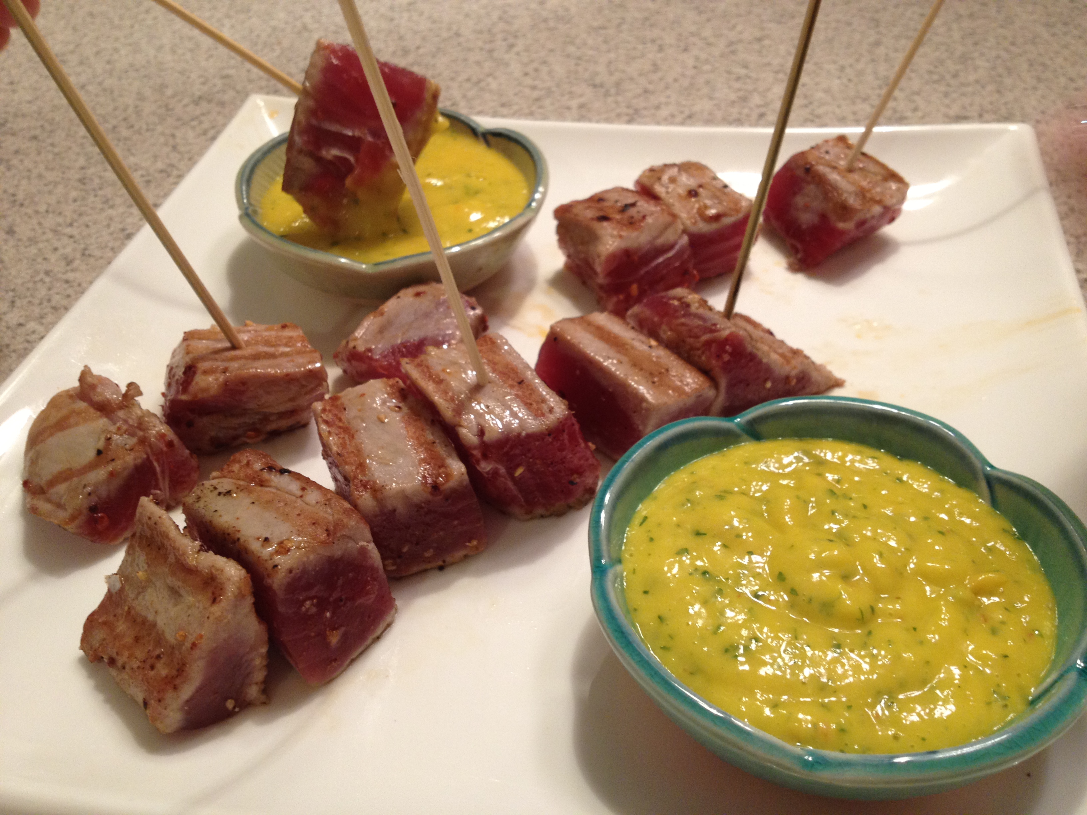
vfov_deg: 40.7
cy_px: 408
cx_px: 544
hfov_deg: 52.6
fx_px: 1099
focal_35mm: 35
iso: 160
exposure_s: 1/20
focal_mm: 4.28
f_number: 2.4
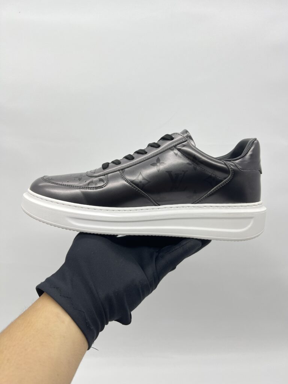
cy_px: 192
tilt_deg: -8.2
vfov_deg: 67.3
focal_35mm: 26
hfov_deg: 53.1
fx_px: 288
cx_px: 144
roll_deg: -0.9
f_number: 1.5
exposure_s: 1/131
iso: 32
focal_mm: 5.7
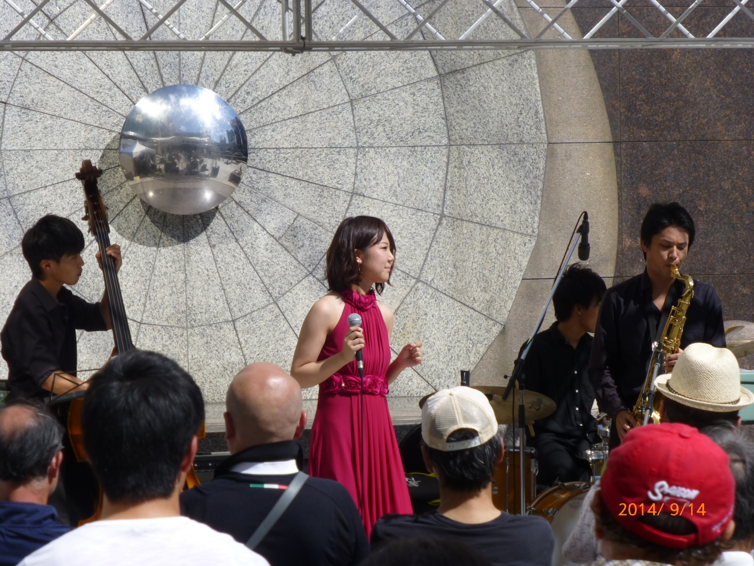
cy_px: 283
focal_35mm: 145
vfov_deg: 10.2
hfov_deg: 13.6
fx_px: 3158
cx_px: 377
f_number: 5.4
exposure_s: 1/640
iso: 100
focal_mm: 25.9
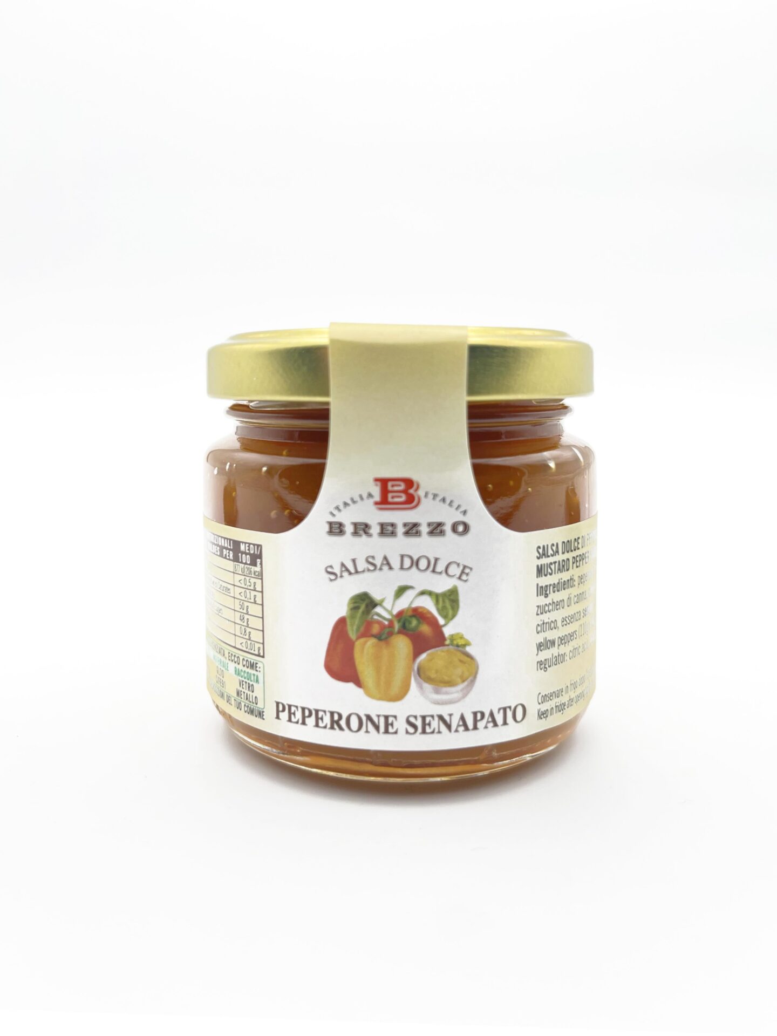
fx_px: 778
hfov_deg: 53.1
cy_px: 518
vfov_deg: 67.3
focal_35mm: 26
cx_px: 388
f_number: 1.6
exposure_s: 1/307
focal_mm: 5.1
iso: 50
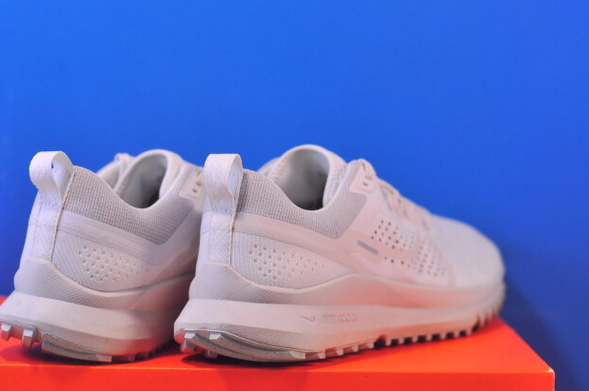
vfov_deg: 14.1
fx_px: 1585
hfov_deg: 21.0
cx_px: 234
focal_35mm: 97
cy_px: 171
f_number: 2.5
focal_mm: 50
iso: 250
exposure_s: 1/320
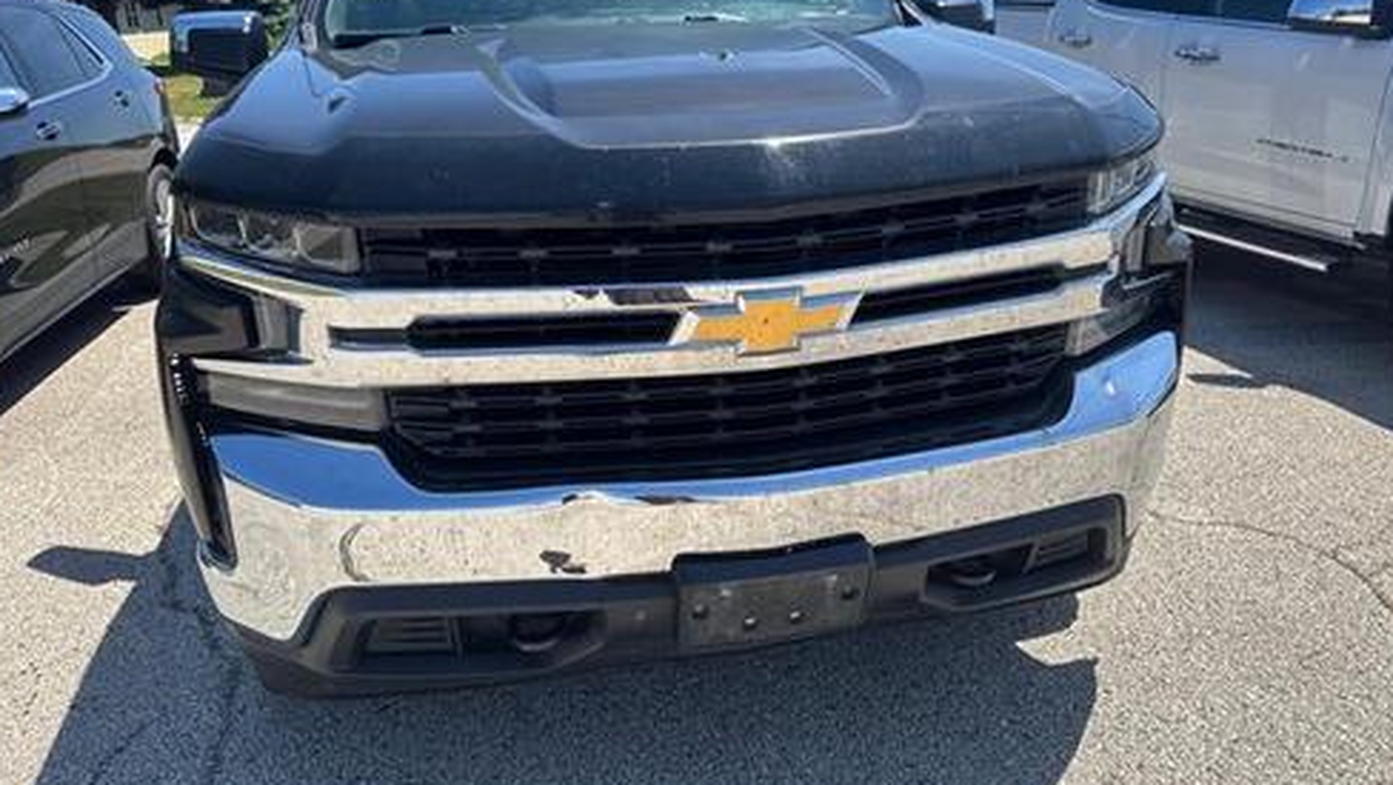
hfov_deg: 69.8
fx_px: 998
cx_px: 688
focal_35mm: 27
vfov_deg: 42.7
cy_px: 314
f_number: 1.78
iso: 80
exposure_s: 1/3096
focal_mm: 6.76
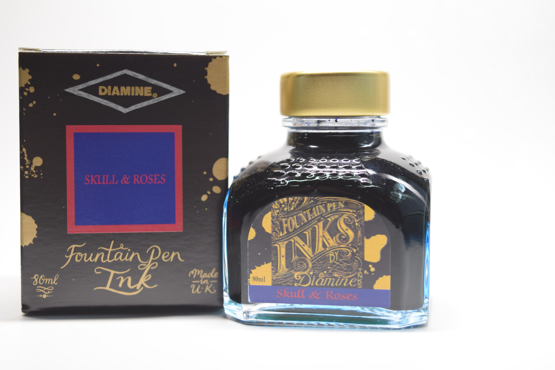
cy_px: 185
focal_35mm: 60
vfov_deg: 22.6
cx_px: 278
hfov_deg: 33.4
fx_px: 925
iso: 450
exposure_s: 1/60
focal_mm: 40
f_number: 4.8
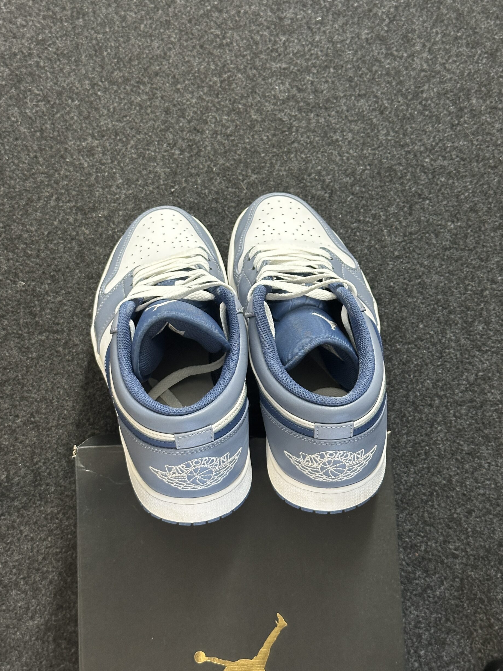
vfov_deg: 38.2
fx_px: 969
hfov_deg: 29.1
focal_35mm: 50
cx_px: 245
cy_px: 330
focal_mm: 6.86
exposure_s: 1/33
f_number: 1.78
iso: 400
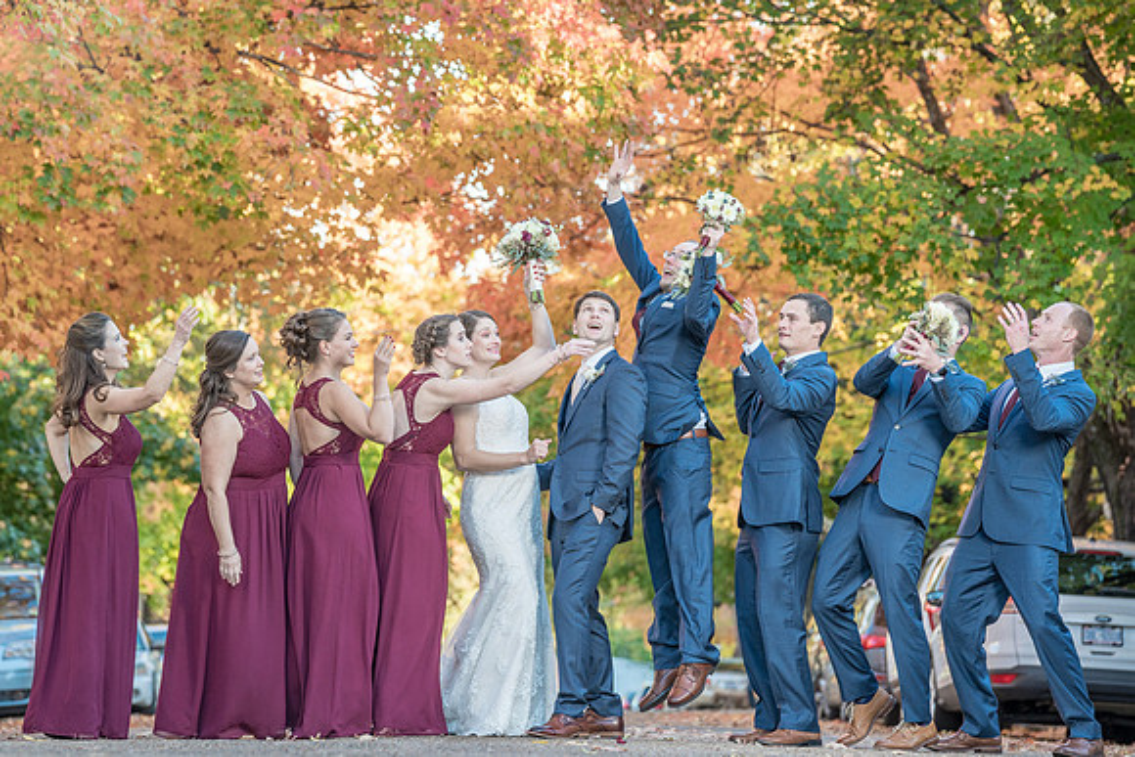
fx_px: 5585
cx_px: 524
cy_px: 384
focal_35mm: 177
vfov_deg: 7.8
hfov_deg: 11.6
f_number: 5.6
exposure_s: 1/200
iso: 800
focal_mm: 161
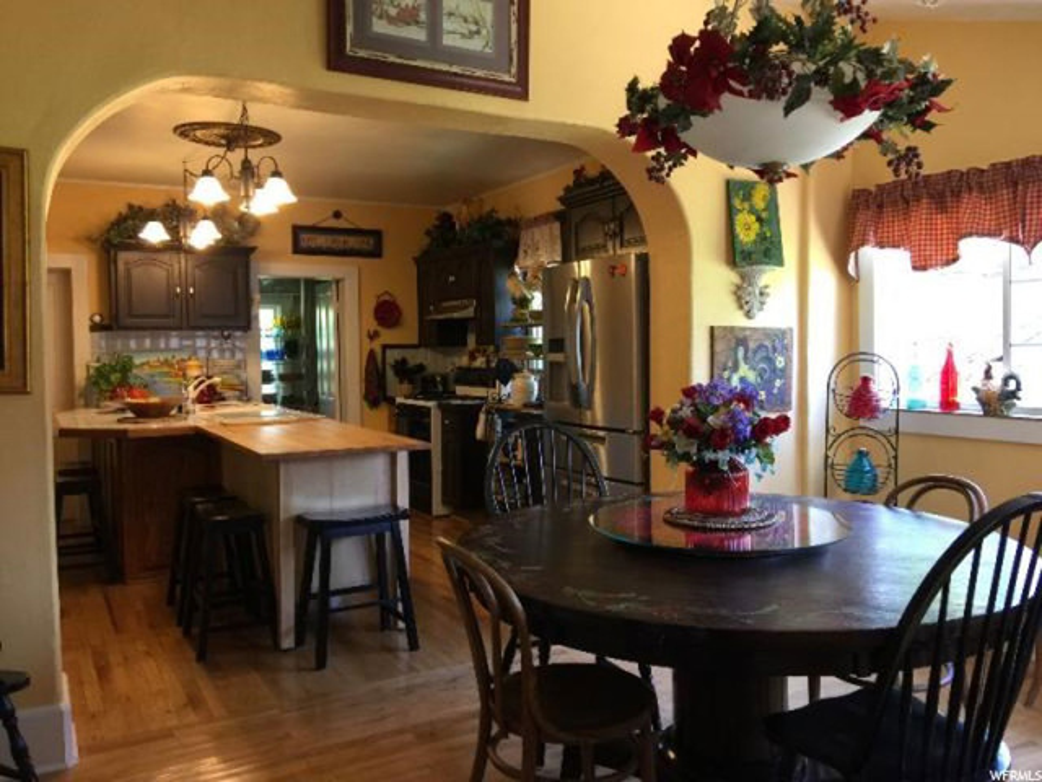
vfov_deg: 48.2
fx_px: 873
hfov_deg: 61.7
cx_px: 521
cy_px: 391
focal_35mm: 29
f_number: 2.2
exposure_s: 1/15
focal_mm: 4.15
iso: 40
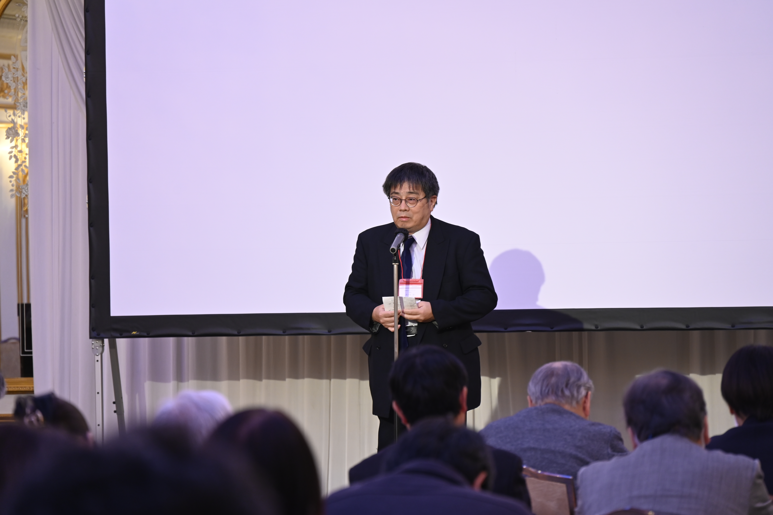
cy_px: 258
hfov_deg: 10.3
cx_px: 386
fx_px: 4291
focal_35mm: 200
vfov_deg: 6.9
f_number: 6.3
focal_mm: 200
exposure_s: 1/20
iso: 1000
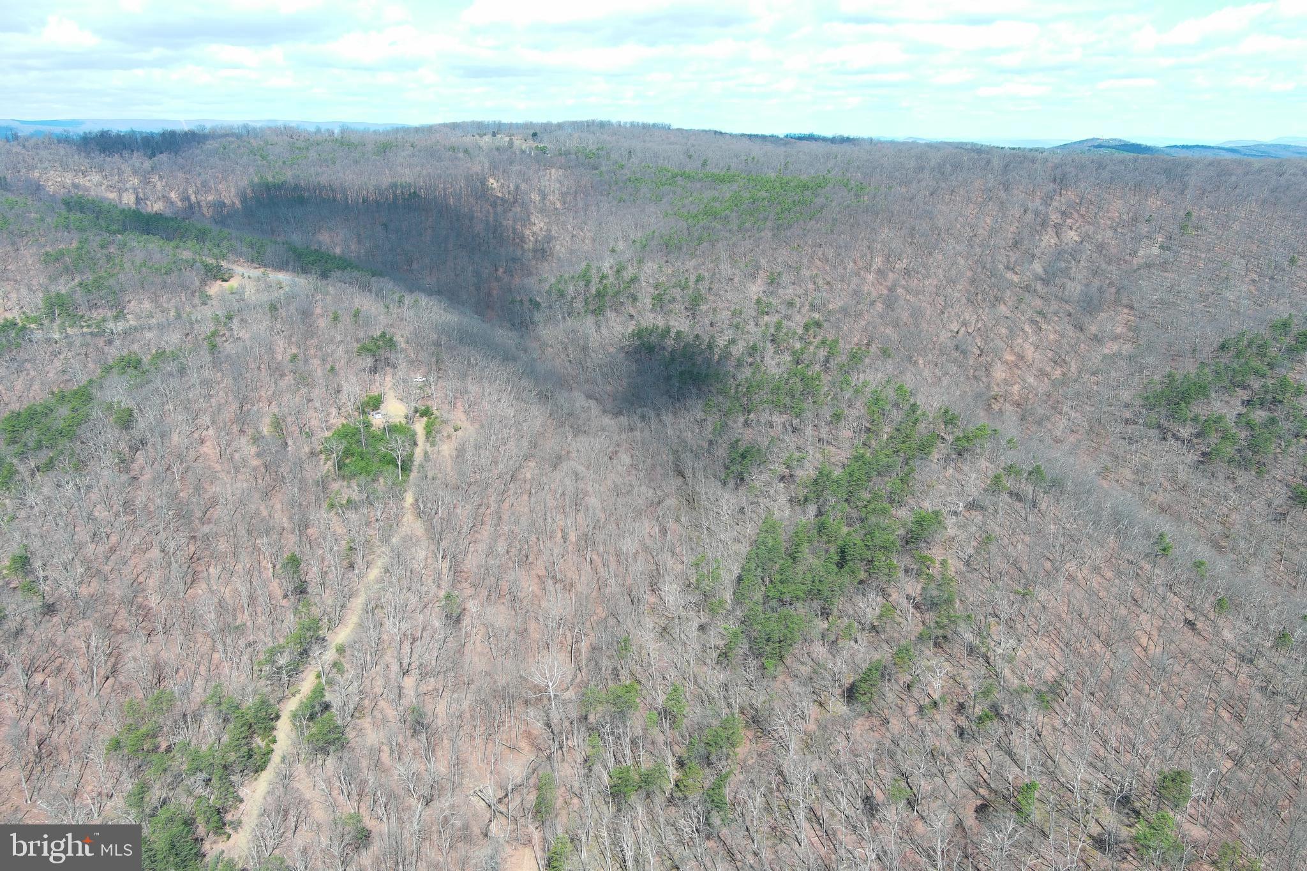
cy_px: 436
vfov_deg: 45.0
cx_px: 654
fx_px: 1053
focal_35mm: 29
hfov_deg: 63.7
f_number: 2.8
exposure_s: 1/600
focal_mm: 10.57
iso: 100
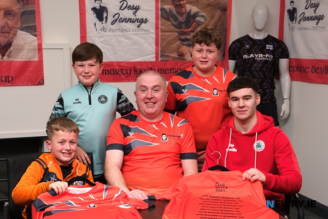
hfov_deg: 48.5
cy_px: 110
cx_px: 164
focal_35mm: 40
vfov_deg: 33.4
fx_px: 364
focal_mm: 26.5
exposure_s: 1/125
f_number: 4.5
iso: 400
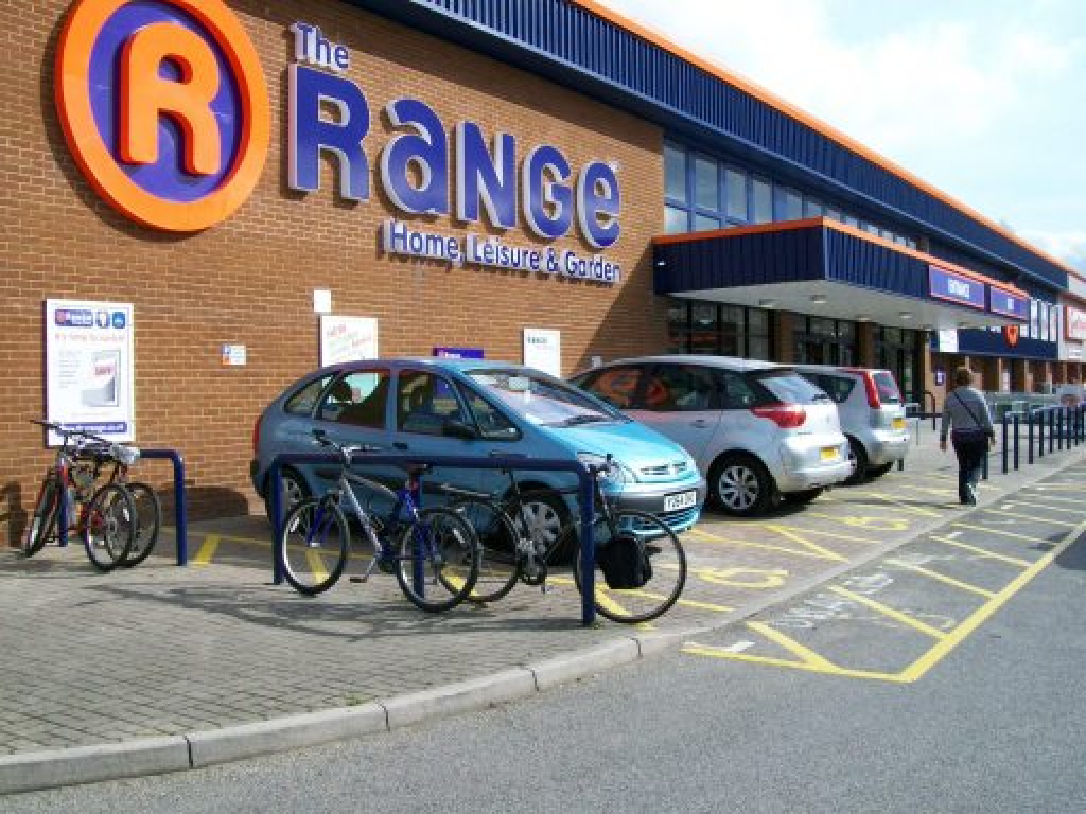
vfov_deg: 39.7
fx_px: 1129
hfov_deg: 51.4
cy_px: 407
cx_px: 543
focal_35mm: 36
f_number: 4.8
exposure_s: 1/320
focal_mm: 6
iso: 64
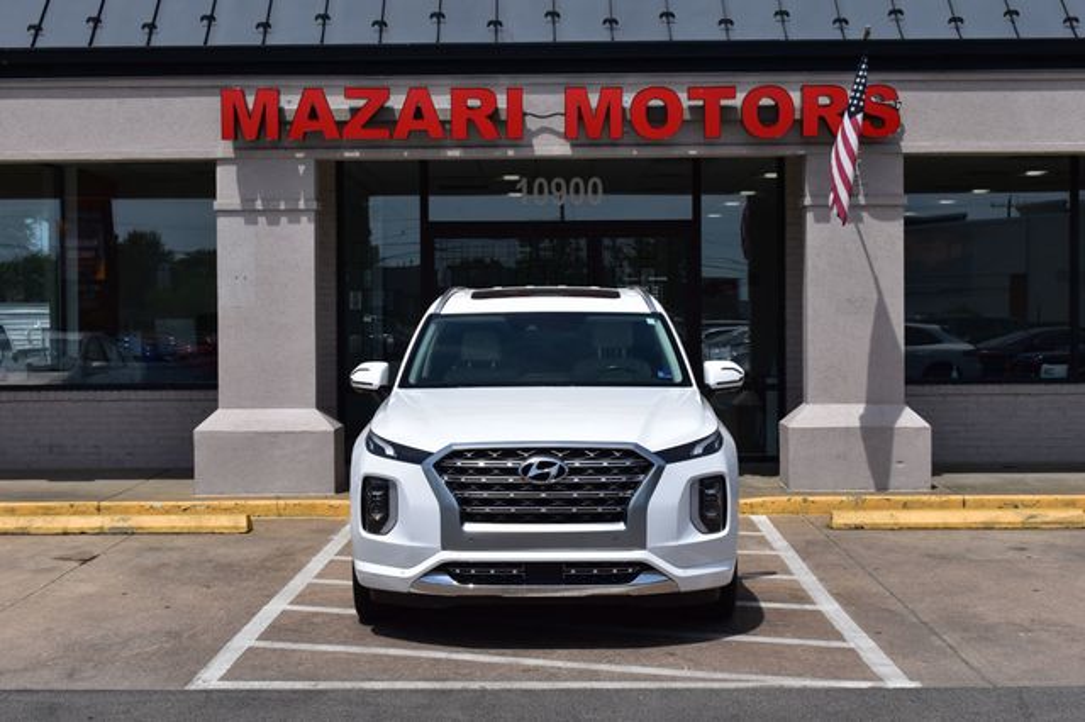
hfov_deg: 36.9
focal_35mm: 54
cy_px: 361
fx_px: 1627
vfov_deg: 25.0
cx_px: 542
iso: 200
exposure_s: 1/500
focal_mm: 36
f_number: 11
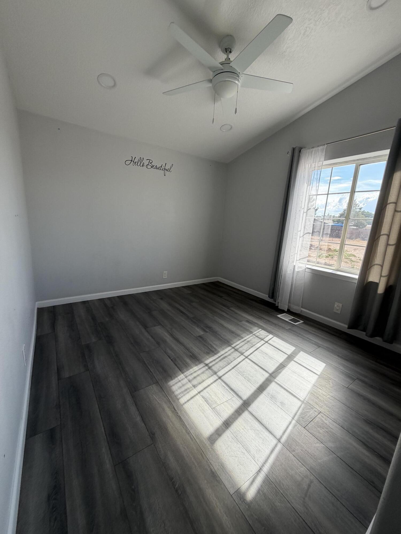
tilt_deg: -11.7
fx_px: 216
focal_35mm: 14
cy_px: 267
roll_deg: -3.4
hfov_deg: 85.7
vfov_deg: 102.1
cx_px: 200
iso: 50
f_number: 2.2
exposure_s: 1/226
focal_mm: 2.22
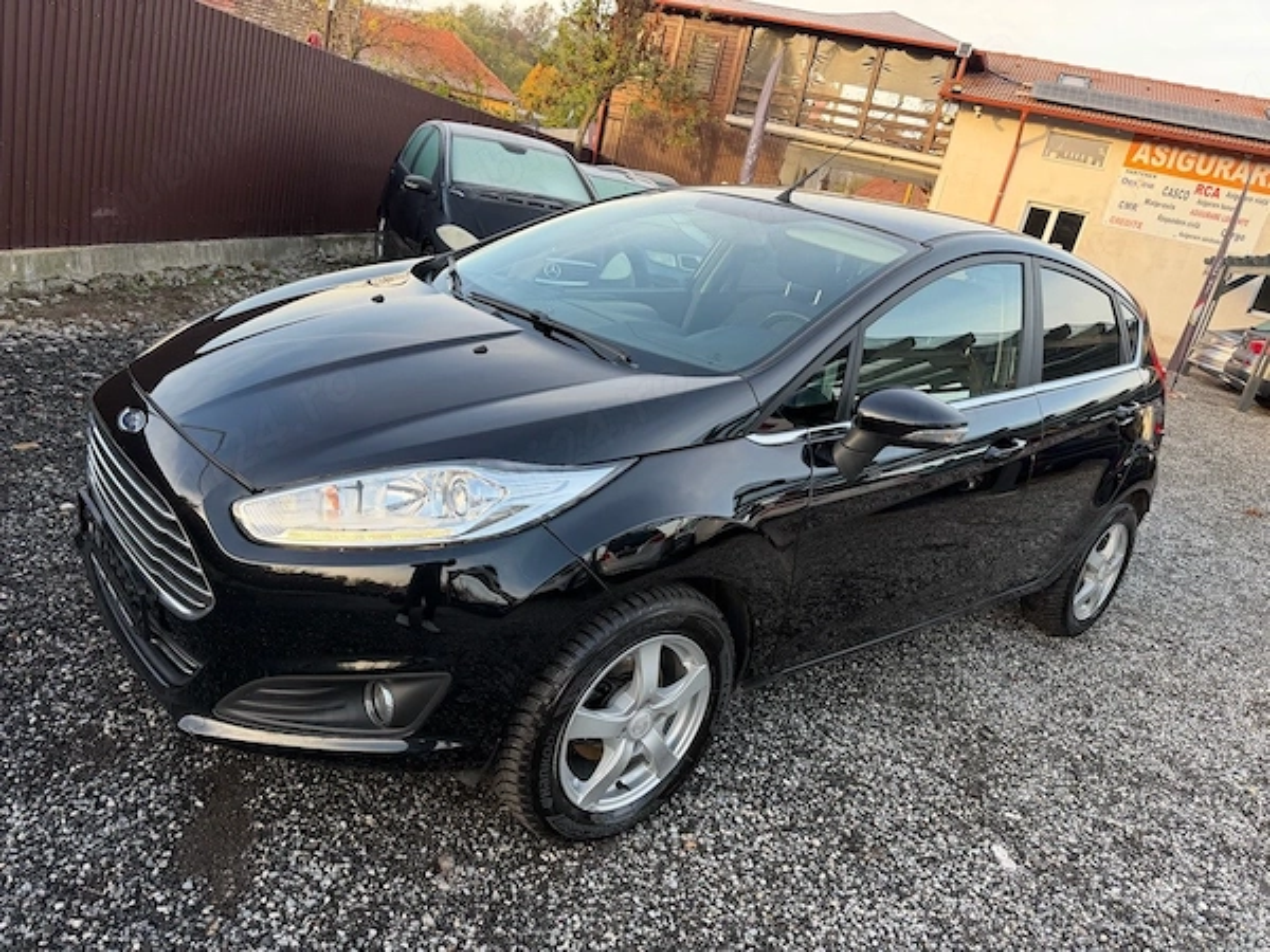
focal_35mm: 24
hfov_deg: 71.6
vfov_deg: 56.8
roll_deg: -12.2
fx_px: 881
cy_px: 476
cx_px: 635
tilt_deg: -18.9
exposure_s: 1/215
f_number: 1.78
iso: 80
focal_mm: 6.76
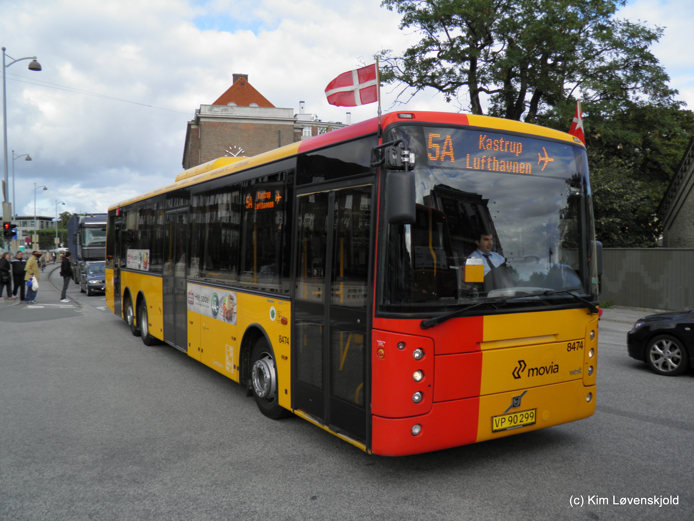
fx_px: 601
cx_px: 347
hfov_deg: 60.0
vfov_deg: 46.8
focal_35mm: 30
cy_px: 260
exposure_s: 1/640
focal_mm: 5.5
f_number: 3
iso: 50
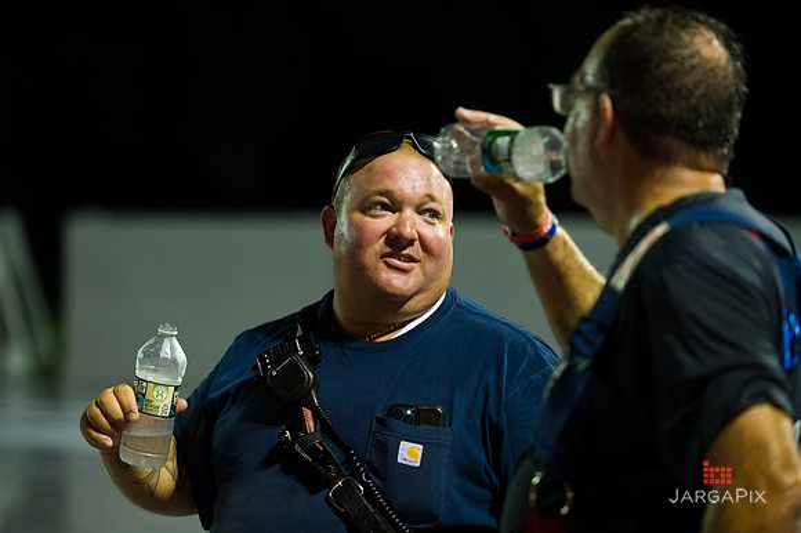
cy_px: 266
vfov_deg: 8.1
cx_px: 400
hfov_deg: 12.1
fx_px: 3780
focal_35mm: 170
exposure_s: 1/125
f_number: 3.2
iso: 1600
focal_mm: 170
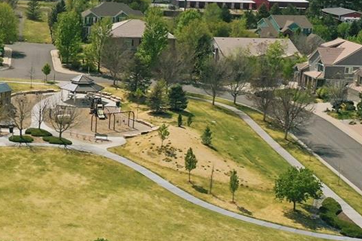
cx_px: 52
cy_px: 136
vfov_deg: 16.1
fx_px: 854
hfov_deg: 23.4
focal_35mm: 85
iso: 100
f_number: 7.1
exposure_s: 1/1250
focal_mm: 10.3
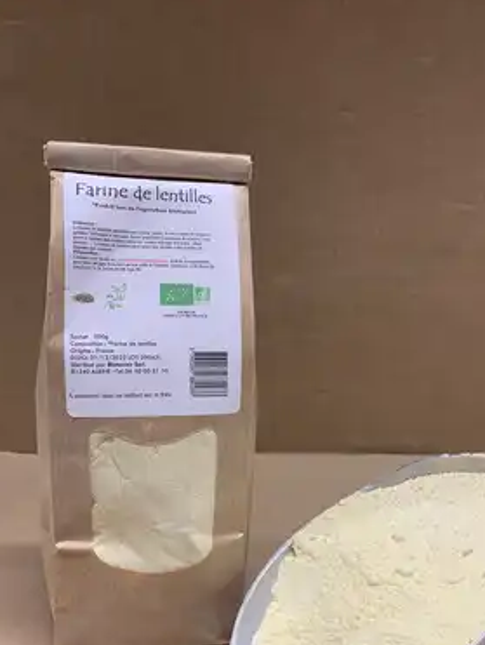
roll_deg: -1.7
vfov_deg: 52.1
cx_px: 298
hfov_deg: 40.5
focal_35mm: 35
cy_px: 398
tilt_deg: -12.8
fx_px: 653
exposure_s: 1/50
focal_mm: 4.25
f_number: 1.8
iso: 64
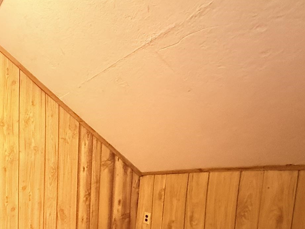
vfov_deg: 42.0
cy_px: 203
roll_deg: -0.3
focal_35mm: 31
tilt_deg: -4.6
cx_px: -20
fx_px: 273
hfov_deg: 45.7
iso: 1000
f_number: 2.2
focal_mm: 2.22
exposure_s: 1/40
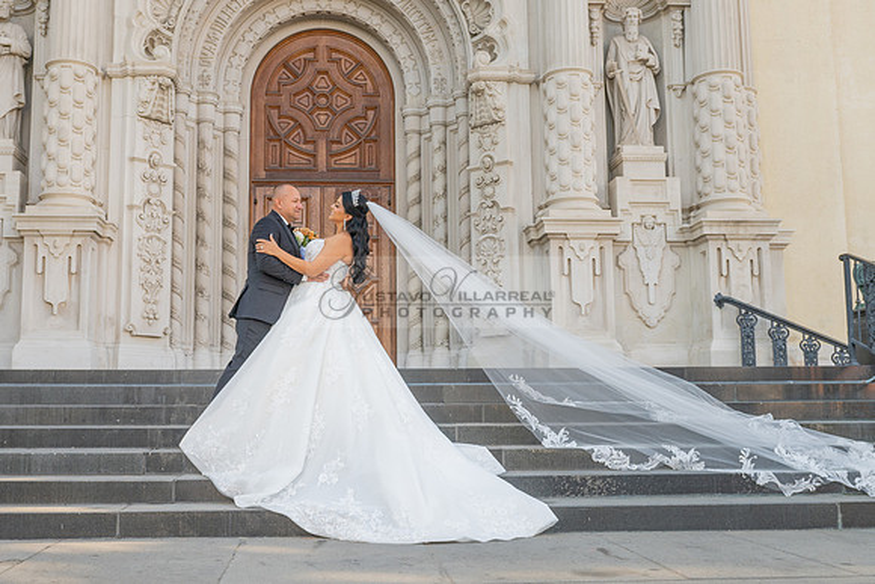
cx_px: 376
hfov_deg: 48.5
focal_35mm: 40
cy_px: 304
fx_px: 969
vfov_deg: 33.5
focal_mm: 24
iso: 400
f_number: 5.6
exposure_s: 1/250
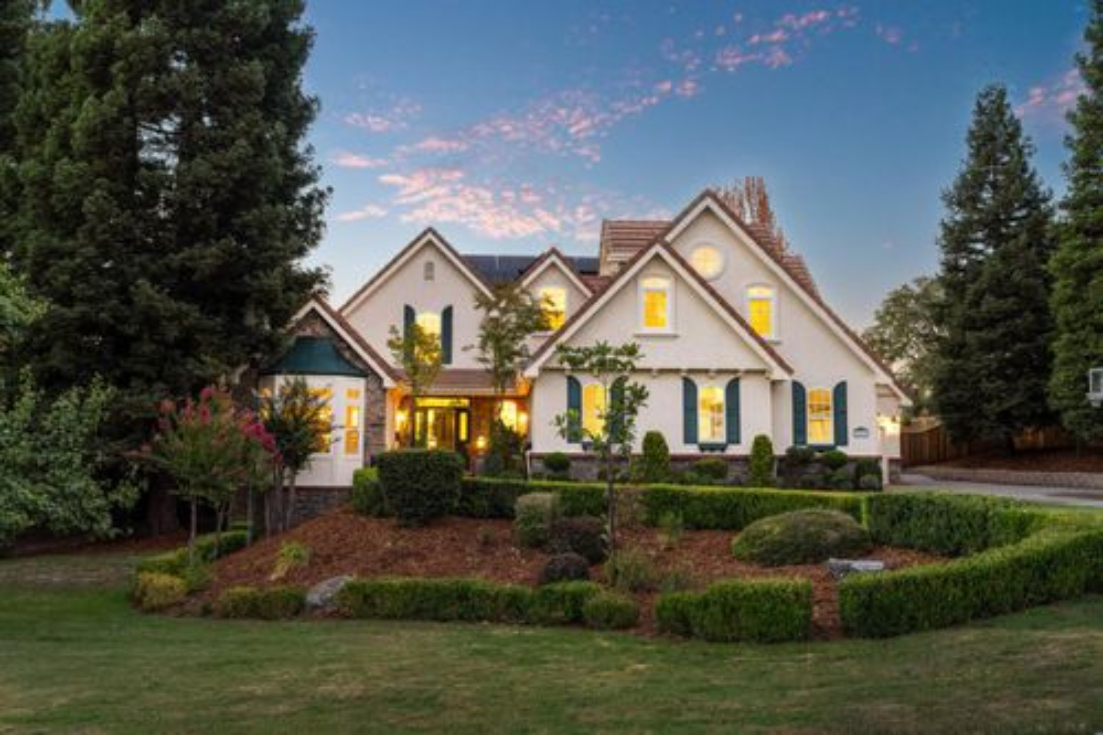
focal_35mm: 30
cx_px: 552
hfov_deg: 61.9
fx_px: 919
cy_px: 368
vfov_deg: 43.6
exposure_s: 1/2
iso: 400
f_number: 7.1
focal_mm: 30
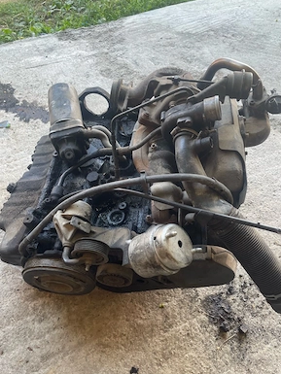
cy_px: 188
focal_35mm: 27
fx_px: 292
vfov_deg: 65.3
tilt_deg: -51.5
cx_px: 138
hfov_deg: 51.4
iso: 64
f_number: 1.6
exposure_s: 1/121
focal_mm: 4.2
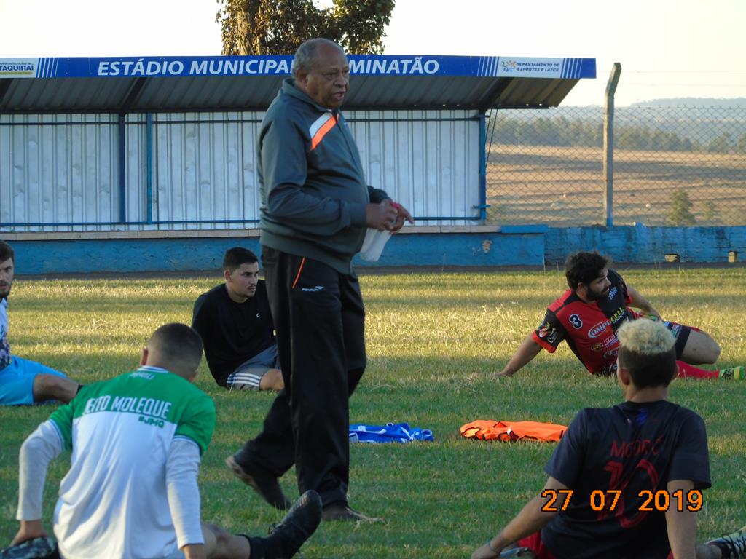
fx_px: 5991
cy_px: 280
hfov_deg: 7.1
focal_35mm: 278
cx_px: 373
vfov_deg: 5.3
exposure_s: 1/125
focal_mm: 50
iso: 160
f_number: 4.9
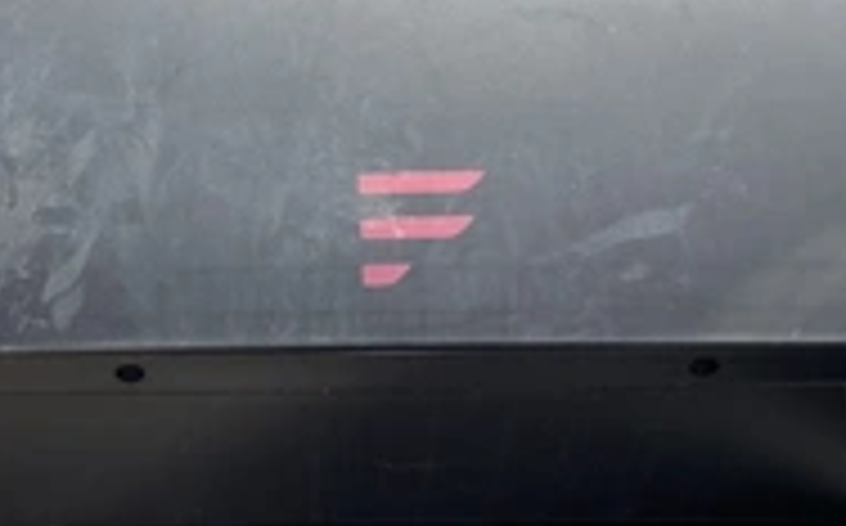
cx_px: 338
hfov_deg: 29.3
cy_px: -94
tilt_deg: -38.6
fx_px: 1612
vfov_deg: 17.7
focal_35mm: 70
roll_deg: -2.3
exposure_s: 1/1294
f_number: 2.4
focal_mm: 3.3
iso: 25
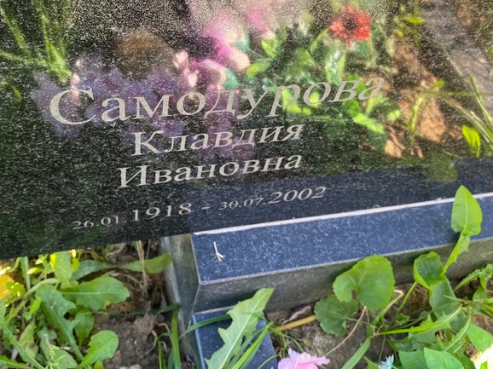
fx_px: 512
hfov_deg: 51.2
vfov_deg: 39.4
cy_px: 139
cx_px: 208
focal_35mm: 36
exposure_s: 1/121
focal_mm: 4.25
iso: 40
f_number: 1.8
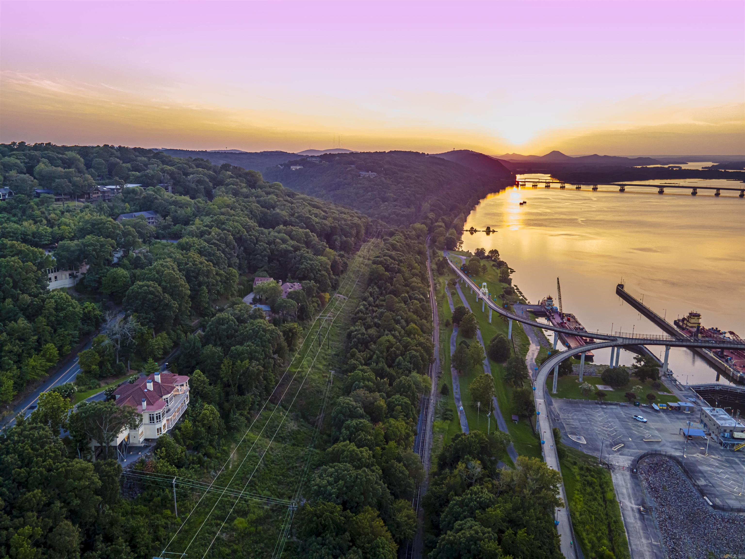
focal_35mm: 24
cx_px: 372
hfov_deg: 71.6
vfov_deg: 56.8
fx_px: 517
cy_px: 280
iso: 100
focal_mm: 4.5
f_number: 2.8
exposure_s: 1/20
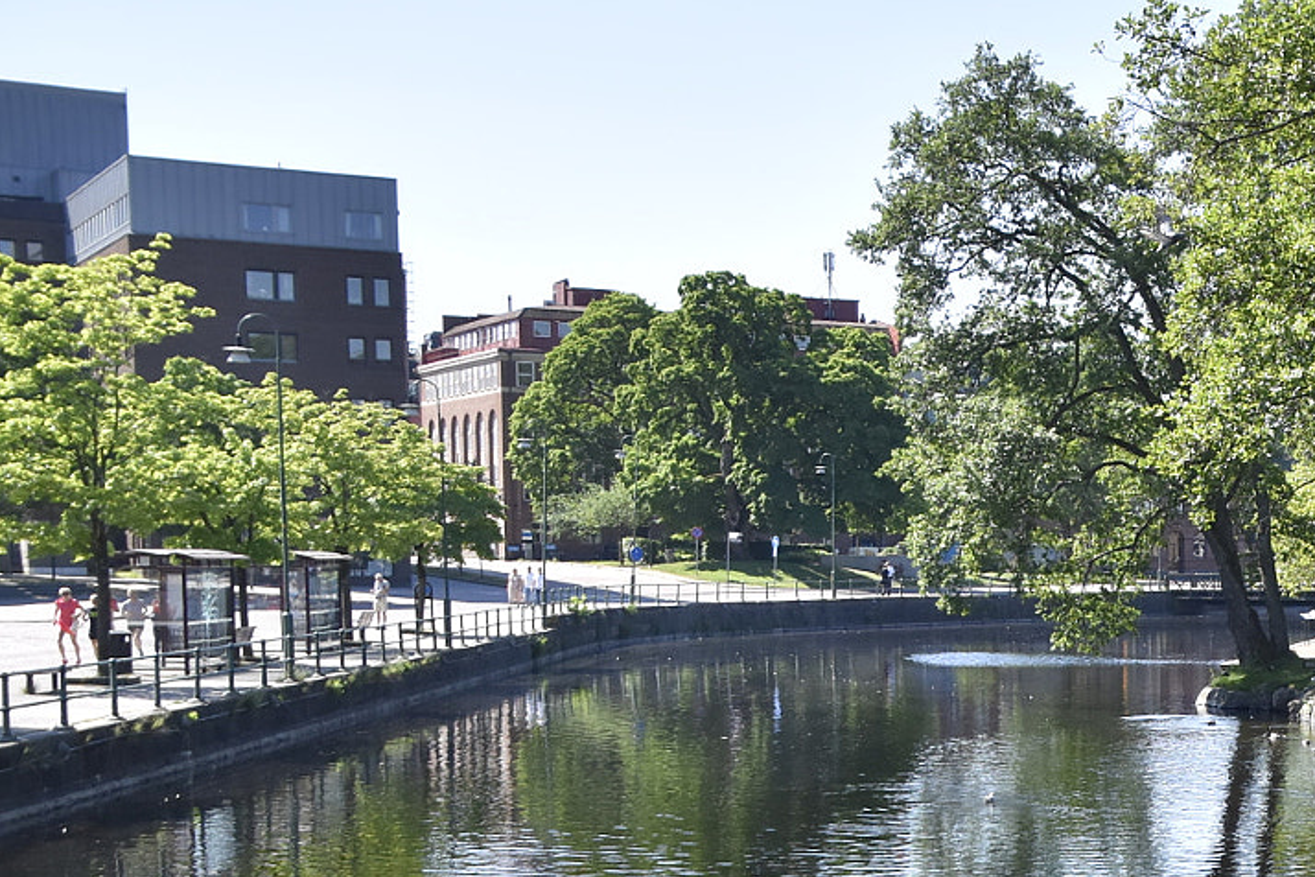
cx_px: 1459
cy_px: 700
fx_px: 2703
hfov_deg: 25.3
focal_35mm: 74
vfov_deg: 18.3
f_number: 4.5
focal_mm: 22
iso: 400
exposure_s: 1/1250
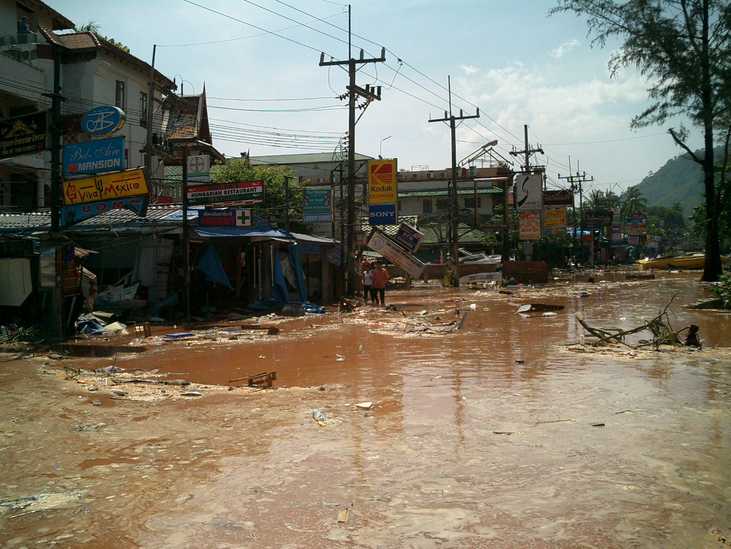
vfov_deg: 40.7
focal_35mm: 35
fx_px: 739
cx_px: 366
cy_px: 274
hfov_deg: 52.6
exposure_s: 1/2000
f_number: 4.2
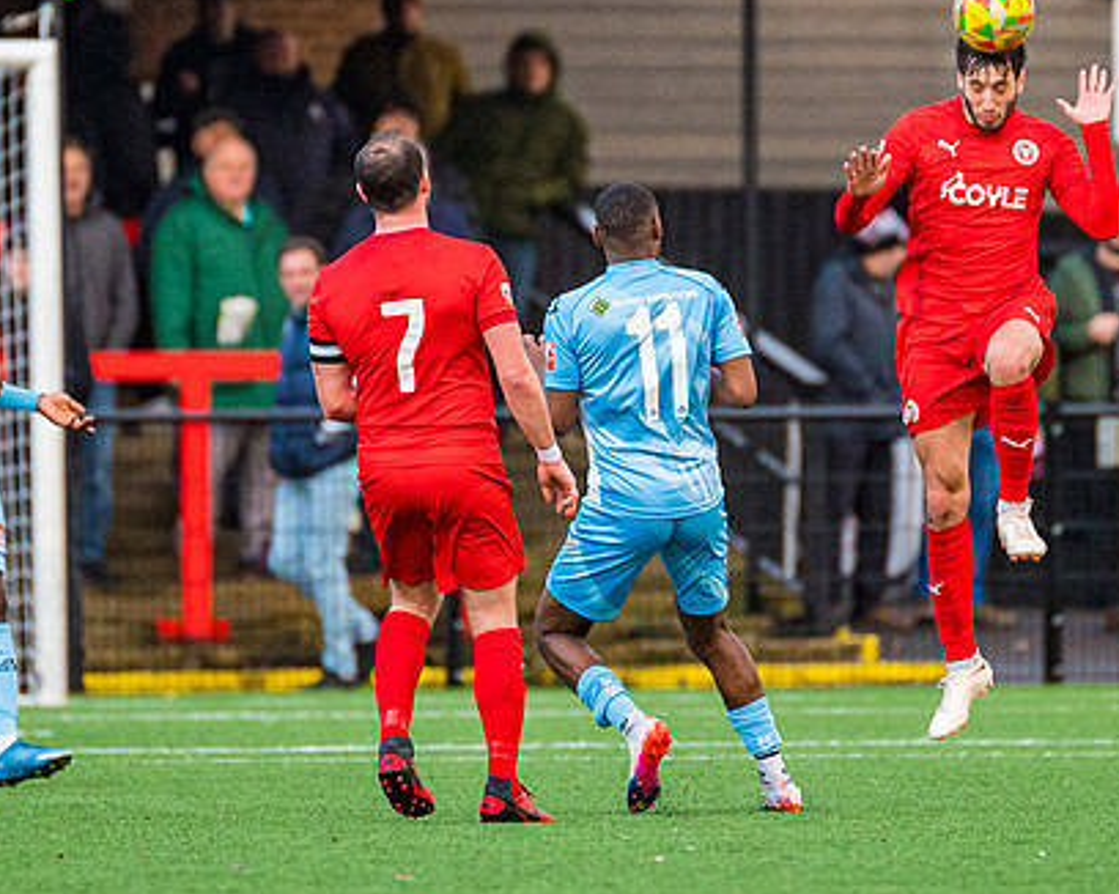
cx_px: 665
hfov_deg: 2.2
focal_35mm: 881
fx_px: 29163
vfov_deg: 1.8
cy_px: 345
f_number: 2.8
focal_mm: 300
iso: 1600
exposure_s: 1/1600
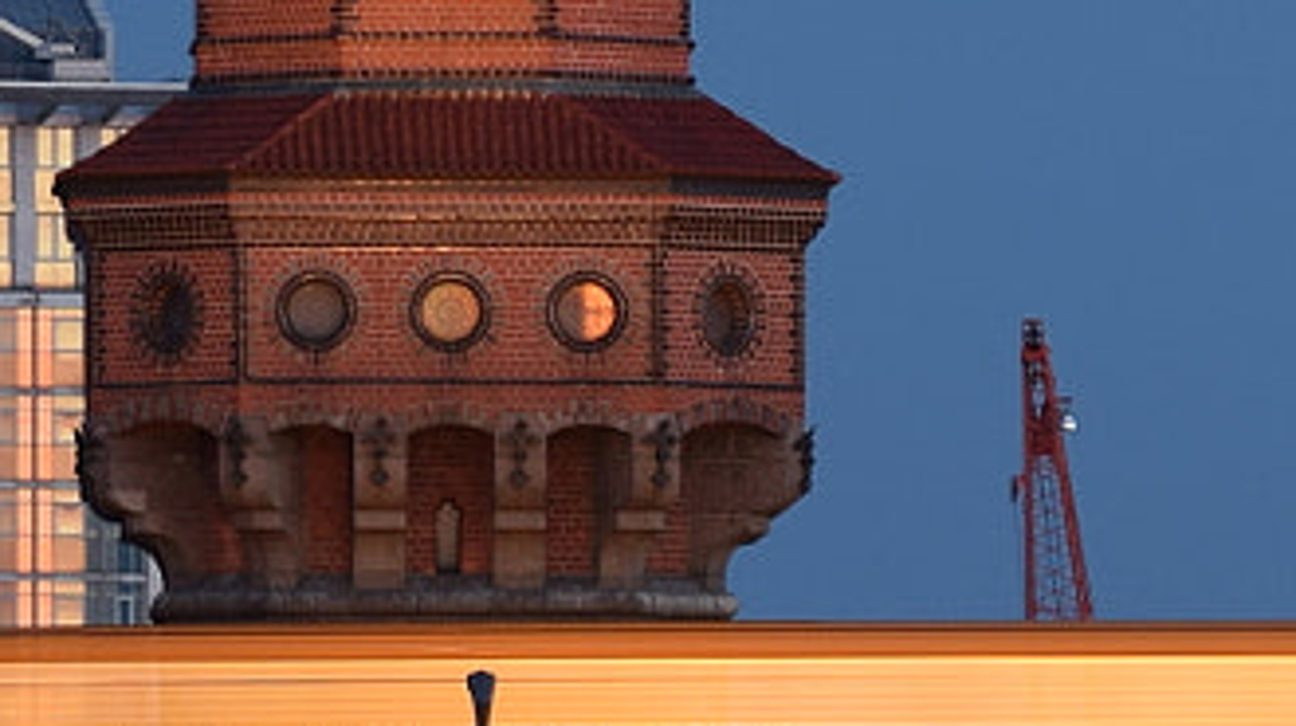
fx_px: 28809
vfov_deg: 1.4
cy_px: 336
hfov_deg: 2.6
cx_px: 1618
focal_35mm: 839
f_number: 4.8
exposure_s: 1.6
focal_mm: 110
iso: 100
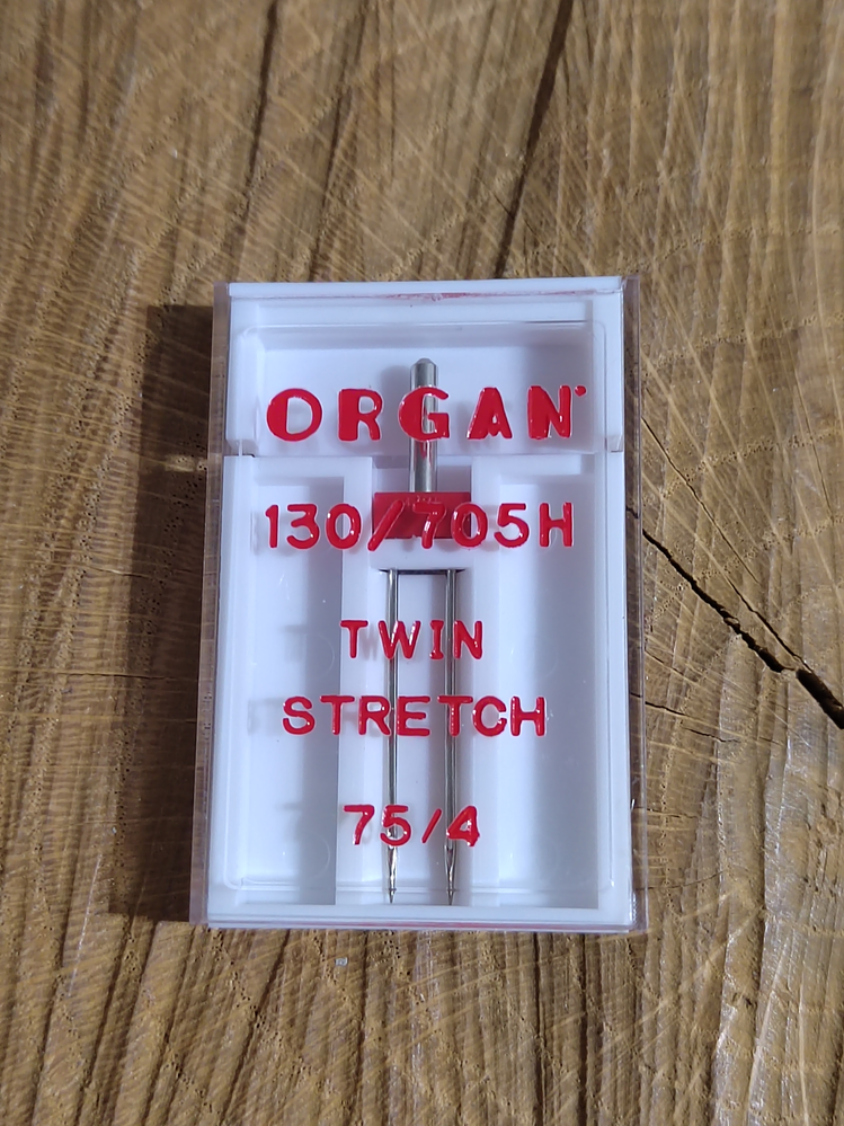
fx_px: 1496
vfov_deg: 41.2
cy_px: 563
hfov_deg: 31.5
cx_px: 422
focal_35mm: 46
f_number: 1.9
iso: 3153
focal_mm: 5.52
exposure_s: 1/50
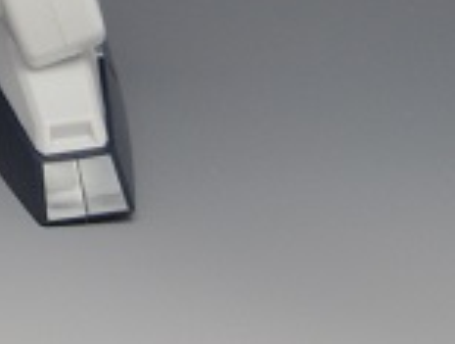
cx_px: -208
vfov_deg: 5.7
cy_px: -573
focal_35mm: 251
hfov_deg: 7.7
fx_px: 3307
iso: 160
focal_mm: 8.5
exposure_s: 1/60
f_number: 1.9
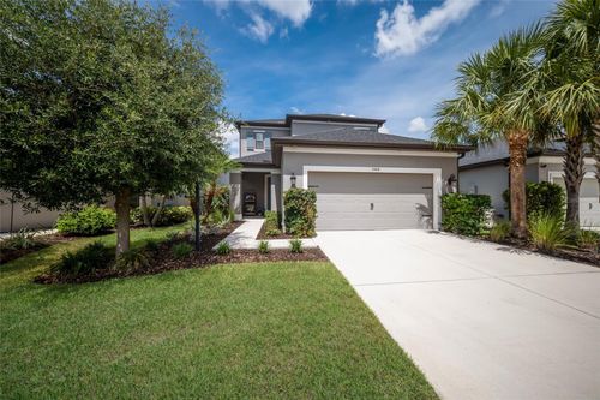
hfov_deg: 112.6
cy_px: 200
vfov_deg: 90.0
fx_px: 200
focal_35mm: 12
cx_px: 300
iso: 100
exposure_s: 1/160
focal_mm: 12
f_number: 10
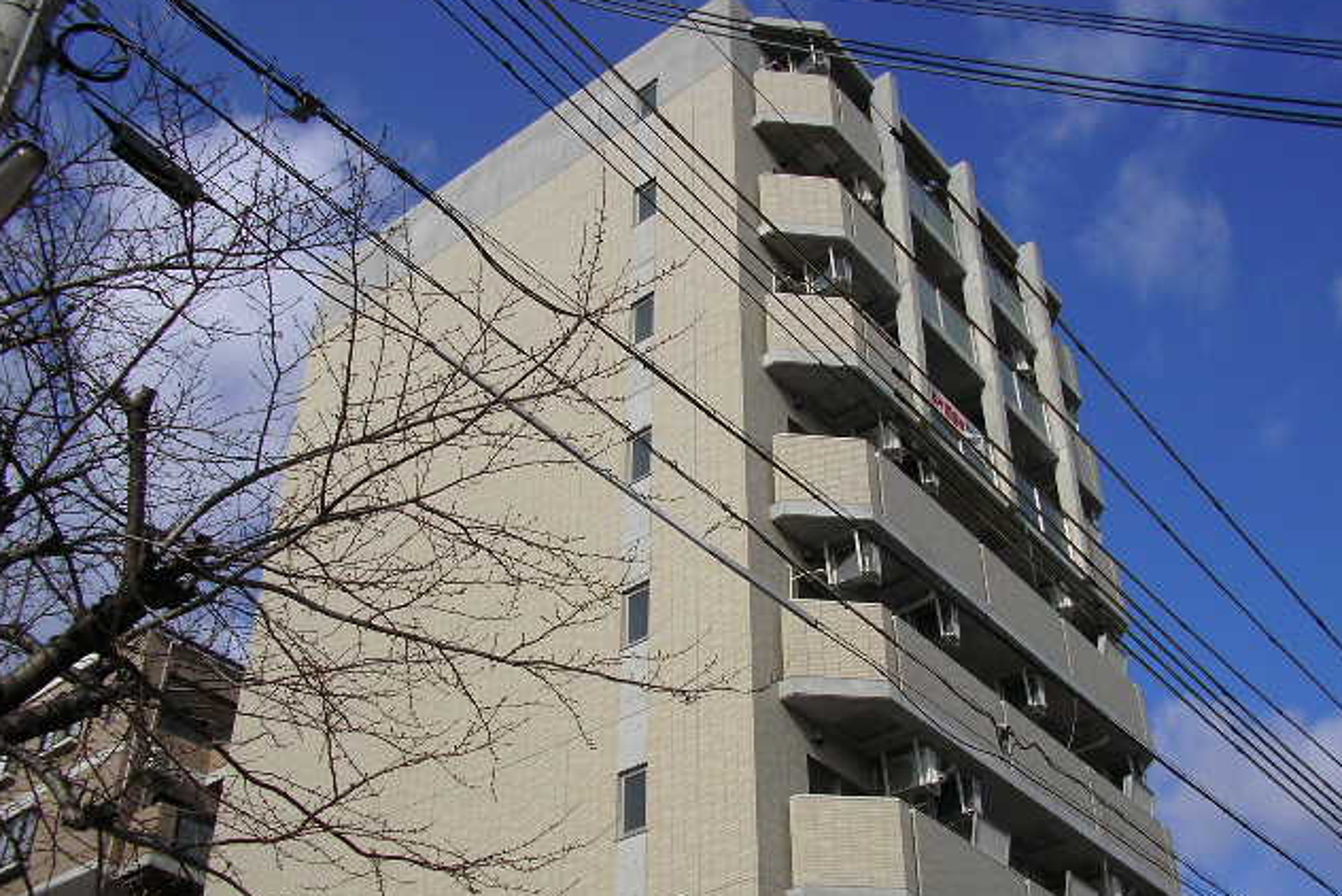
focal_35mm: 40
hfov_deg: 48.4
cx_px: 671
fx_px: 1492
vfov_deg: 33.4
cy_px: 497
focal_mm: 5.8
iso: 71
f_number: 4.1
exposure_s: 1/1111
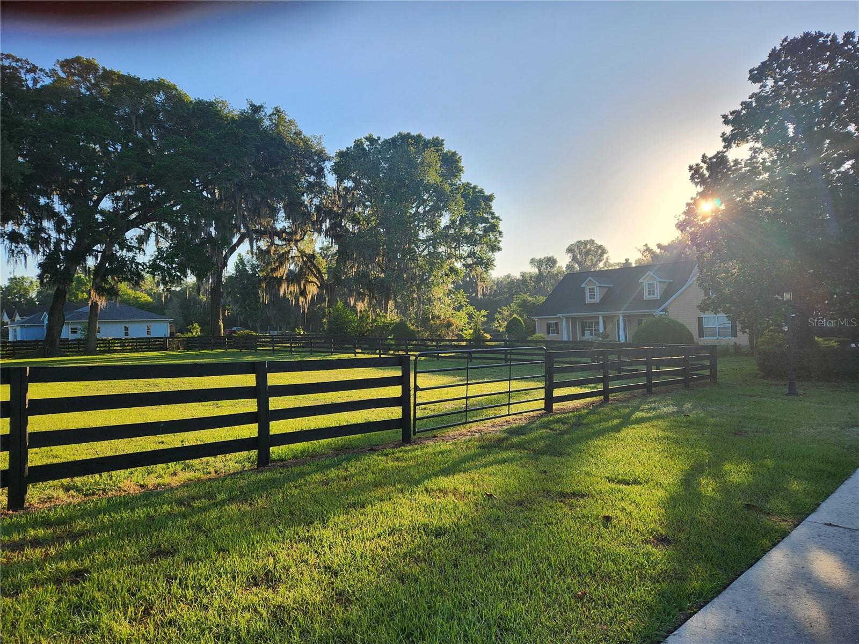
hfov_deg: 73.9
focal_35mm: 23
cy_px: 322
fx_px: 571
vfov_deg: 58.9
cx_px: 430
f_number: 1.8
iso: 20
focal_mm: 5.4
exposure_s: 1/829
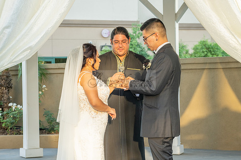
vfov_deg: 14.6
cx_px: 127
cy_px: 86
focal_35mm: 94
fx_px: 628
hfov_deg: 21.7
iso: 500
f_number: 6.3
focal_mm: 70
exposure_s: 1/200
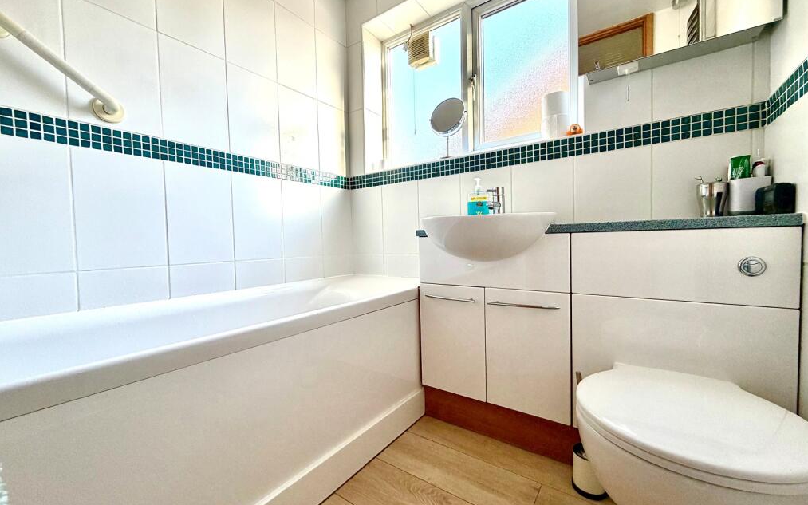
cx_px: 408
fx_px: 330
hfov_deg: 101.5
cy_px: 251
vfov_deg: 74.8
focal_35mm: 15
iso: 125
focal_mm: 2.22
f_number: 2.2
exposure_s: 1/121
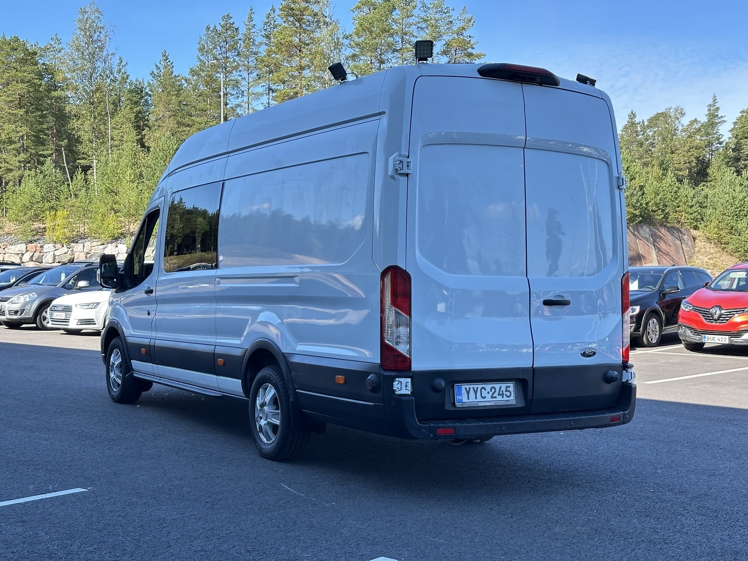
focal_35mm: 48
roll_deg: +0.1
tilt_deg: -0.2
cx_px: 374
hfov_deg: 39.7
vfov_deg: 30.3
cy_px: 280
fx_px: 1037
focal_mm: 6.86
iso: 64
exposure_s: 1/704
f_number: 1.78
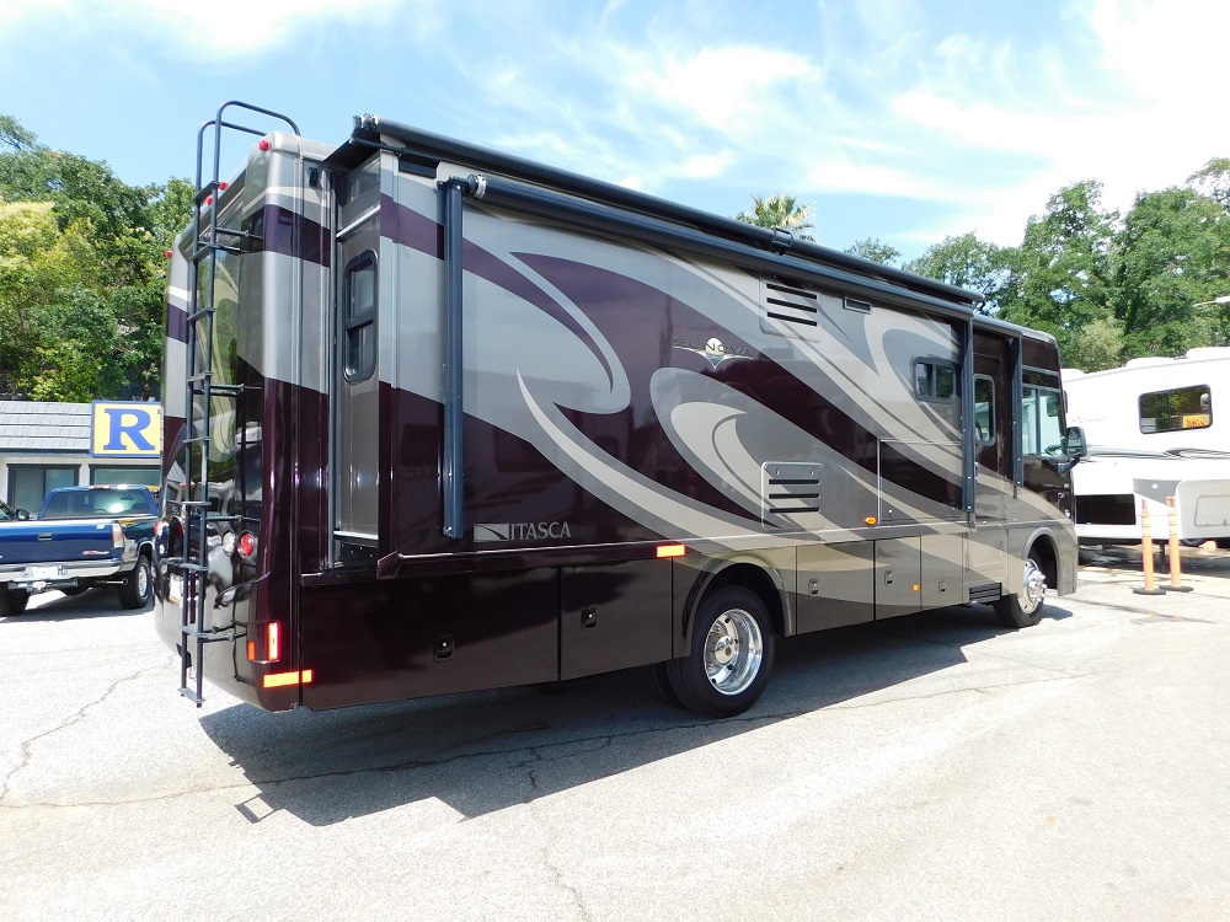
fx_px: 817
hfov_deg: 73.9
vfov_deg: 58.9
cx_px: 615
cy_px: 461
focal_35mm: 23
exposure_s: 1/640
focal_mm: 4
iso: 125
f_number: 3
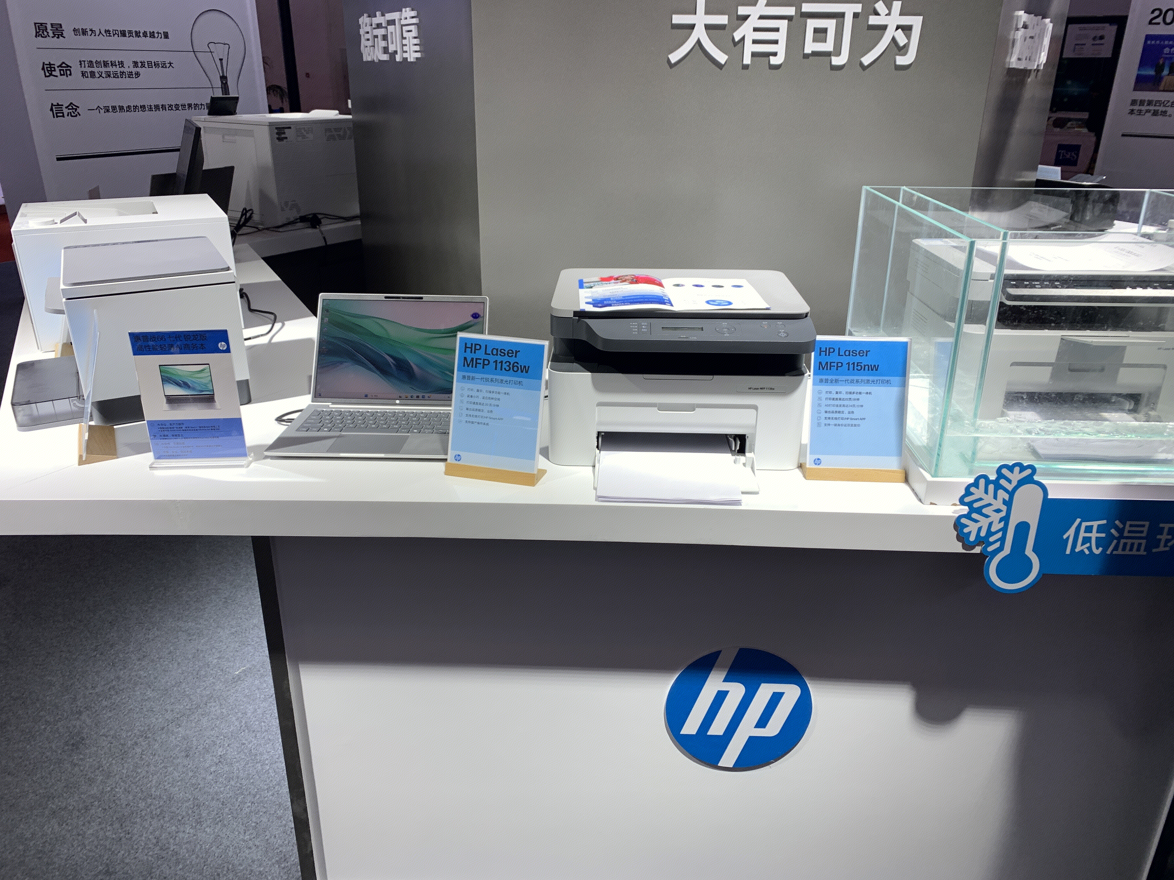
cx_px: 587
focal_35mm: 26
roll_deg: +0.2
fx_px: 882
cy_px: 440
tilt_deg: -21.2
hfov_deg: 67.3
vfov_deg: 53.1
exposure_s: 1/399
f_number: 1.8
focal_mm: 4.25
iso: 25
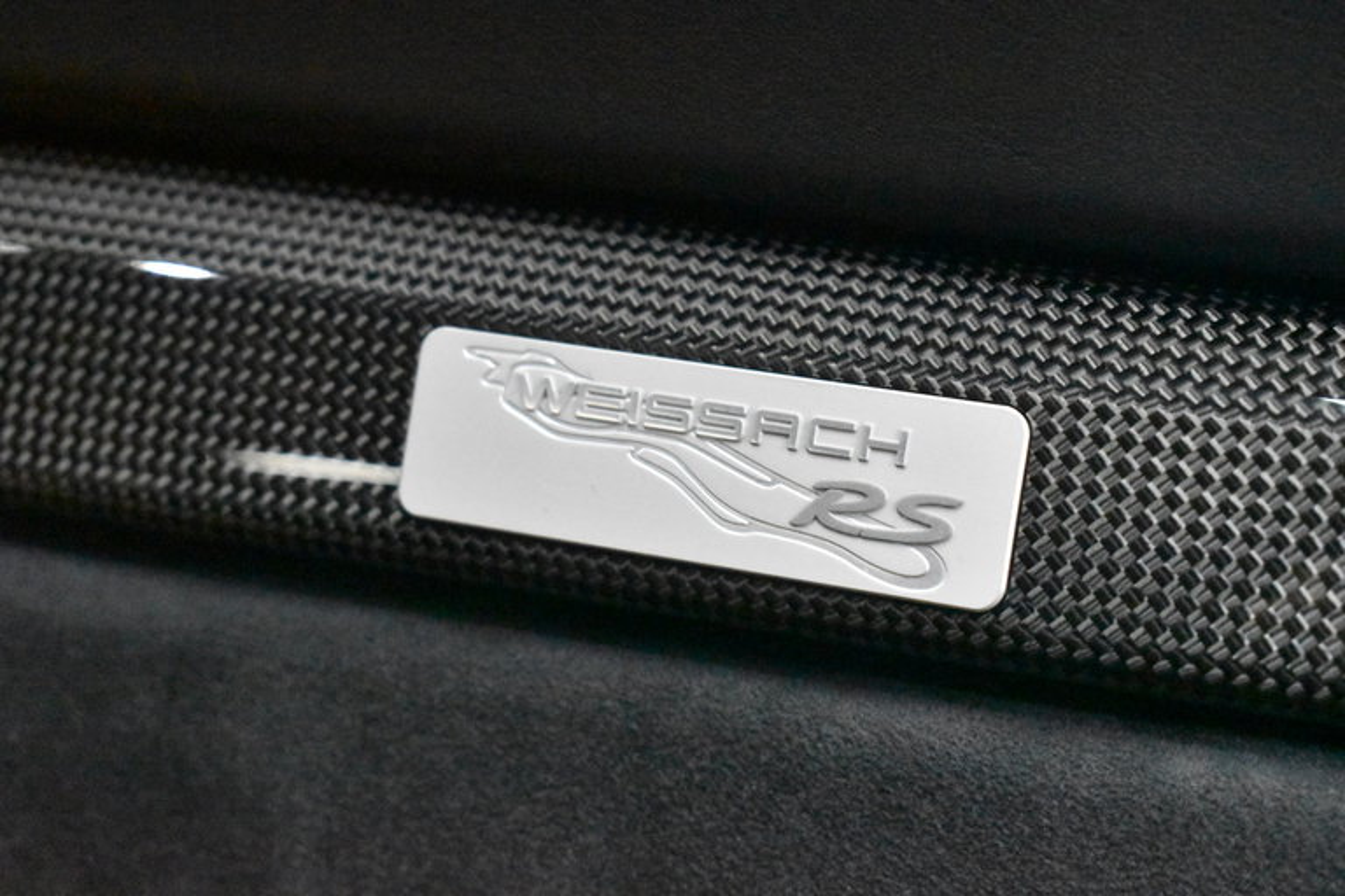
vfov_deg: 18.9
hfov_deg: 28.1
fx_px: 2690
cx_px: 672
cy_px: 448
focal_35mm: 72
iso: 18000
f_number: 5.3
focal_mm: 48
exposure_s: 1/80
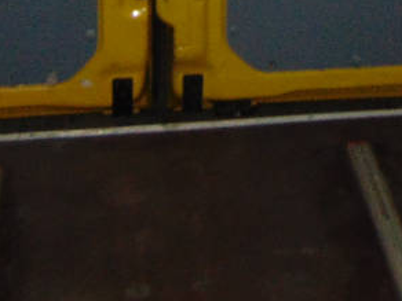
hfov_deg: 13.9
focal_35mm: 137
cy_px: -280
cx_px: 504
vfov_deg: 10.1
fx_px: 1591
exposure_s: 1/30
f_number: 3
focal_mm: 4.5
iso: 200
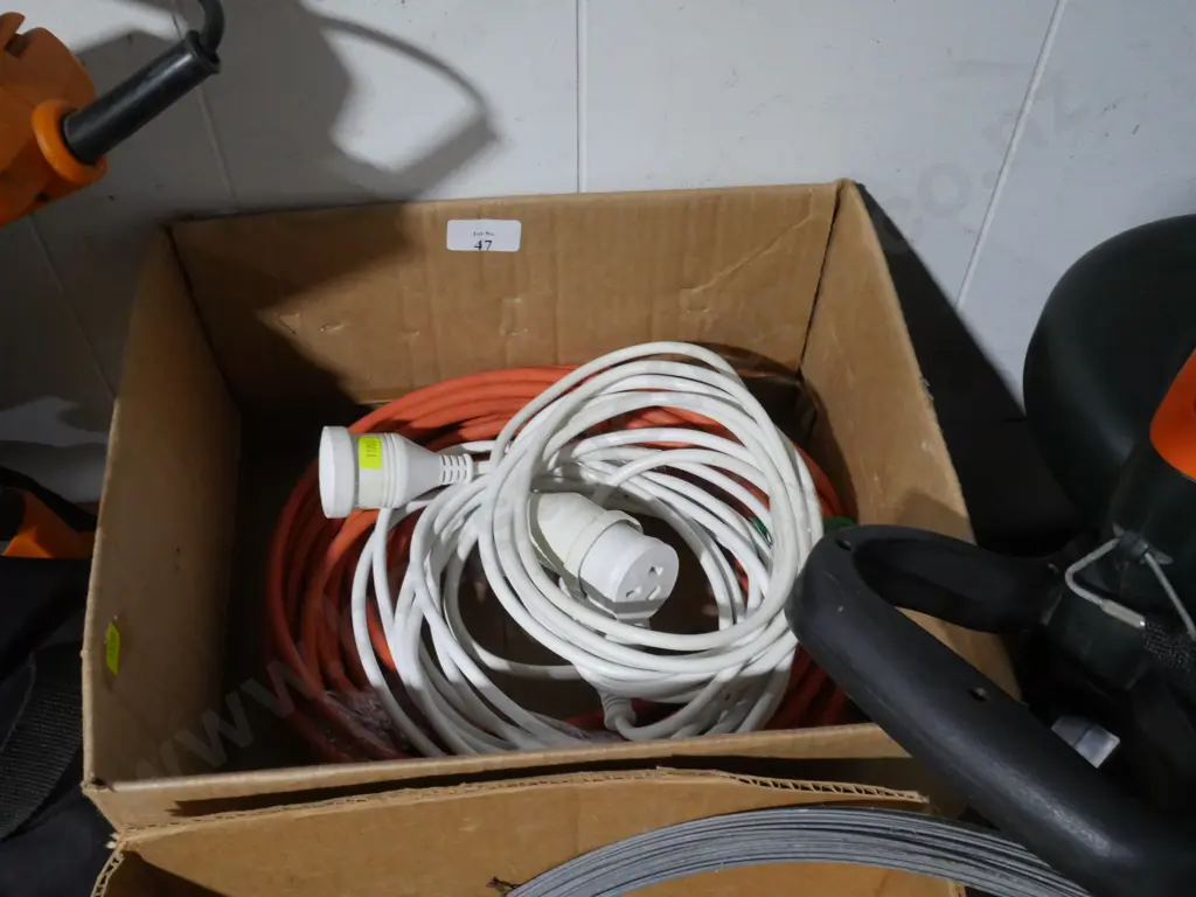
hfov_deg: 51.4
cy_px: 448
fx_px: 1244
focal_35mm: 36
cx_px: 598
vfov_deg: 39.7
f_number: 10
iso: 3200
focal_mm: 18
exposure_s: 1/50
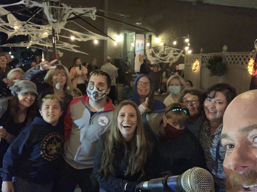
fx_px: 238
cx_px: 128
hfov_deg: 56.8
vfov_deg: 44.2
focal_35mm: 32
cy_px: 96
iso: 800
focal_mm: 2.87
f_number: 2.2
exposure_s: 1/16
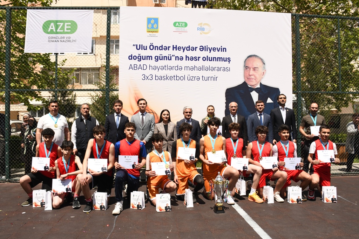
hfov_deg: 67.4
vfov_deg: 47.9
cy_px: 120
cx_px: 180
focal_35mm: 27
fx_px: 269
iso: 640
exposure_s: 1/800
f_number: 11
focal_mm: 18
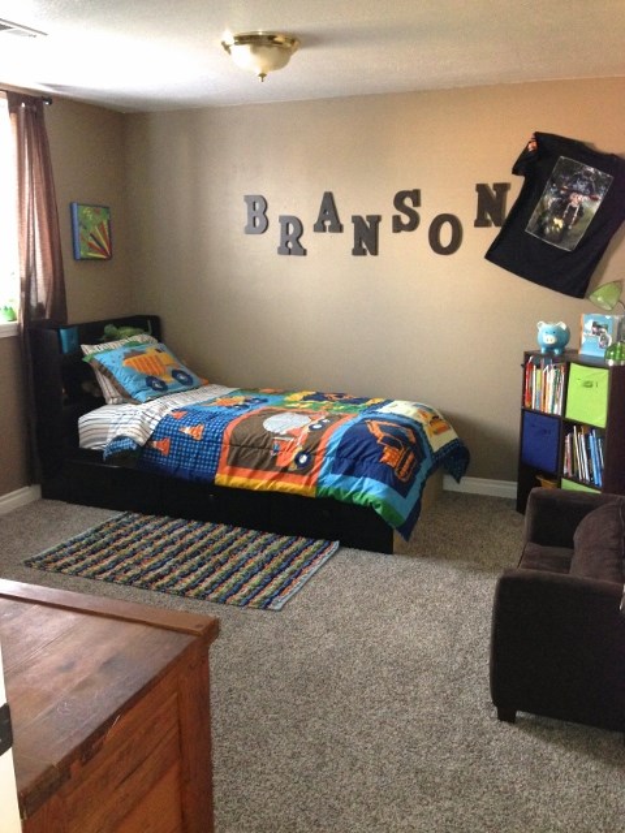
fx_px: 794
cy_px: 416
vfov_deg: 55.4
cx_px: 312
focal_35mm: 33
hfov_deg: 42.9
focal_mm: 4.12
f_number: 2.4
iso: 320
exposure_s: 1/16
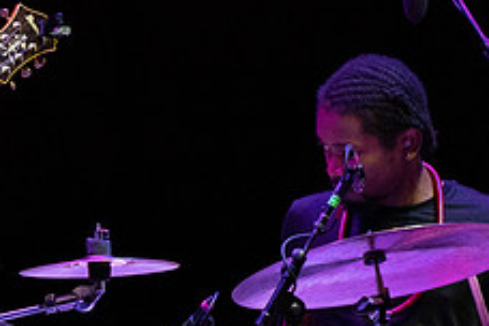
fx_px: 13813
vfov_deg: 1.4
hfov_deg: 2.0
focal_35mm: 1017
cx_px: -24
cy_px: 68
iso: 3200
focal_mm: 400
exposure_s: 1/320
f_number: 7.1
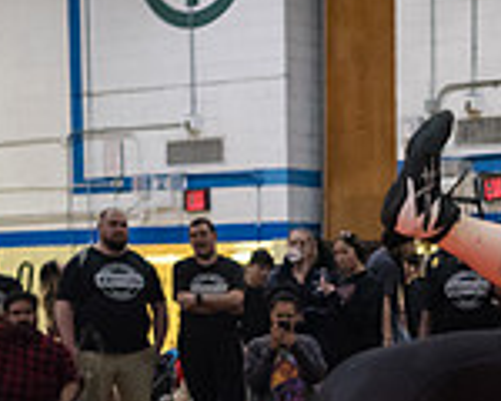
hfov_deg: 14.9
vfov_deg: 11.8
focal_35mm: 127
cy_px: 540
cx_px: 518
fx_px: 1883
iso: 5000
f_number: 3.2
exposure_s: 1/400
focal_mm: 35
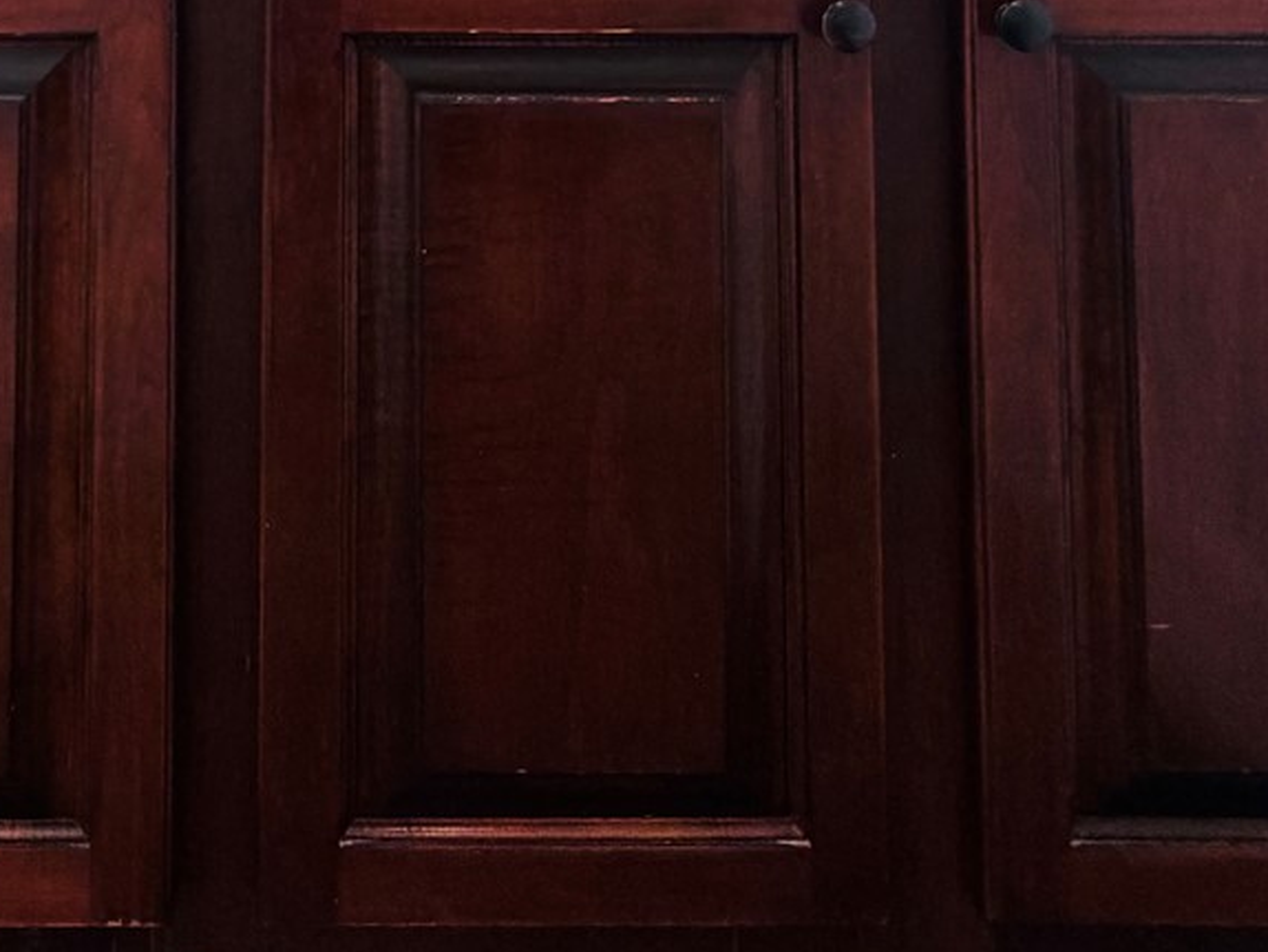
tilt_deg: +4.5
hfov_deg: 46.2
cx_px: 320
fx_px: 1429
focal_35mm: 39
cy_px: -353
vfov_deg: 28.5
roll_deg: -0.6
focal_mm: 2.22
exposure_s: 1/60
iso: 160
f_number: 2.2
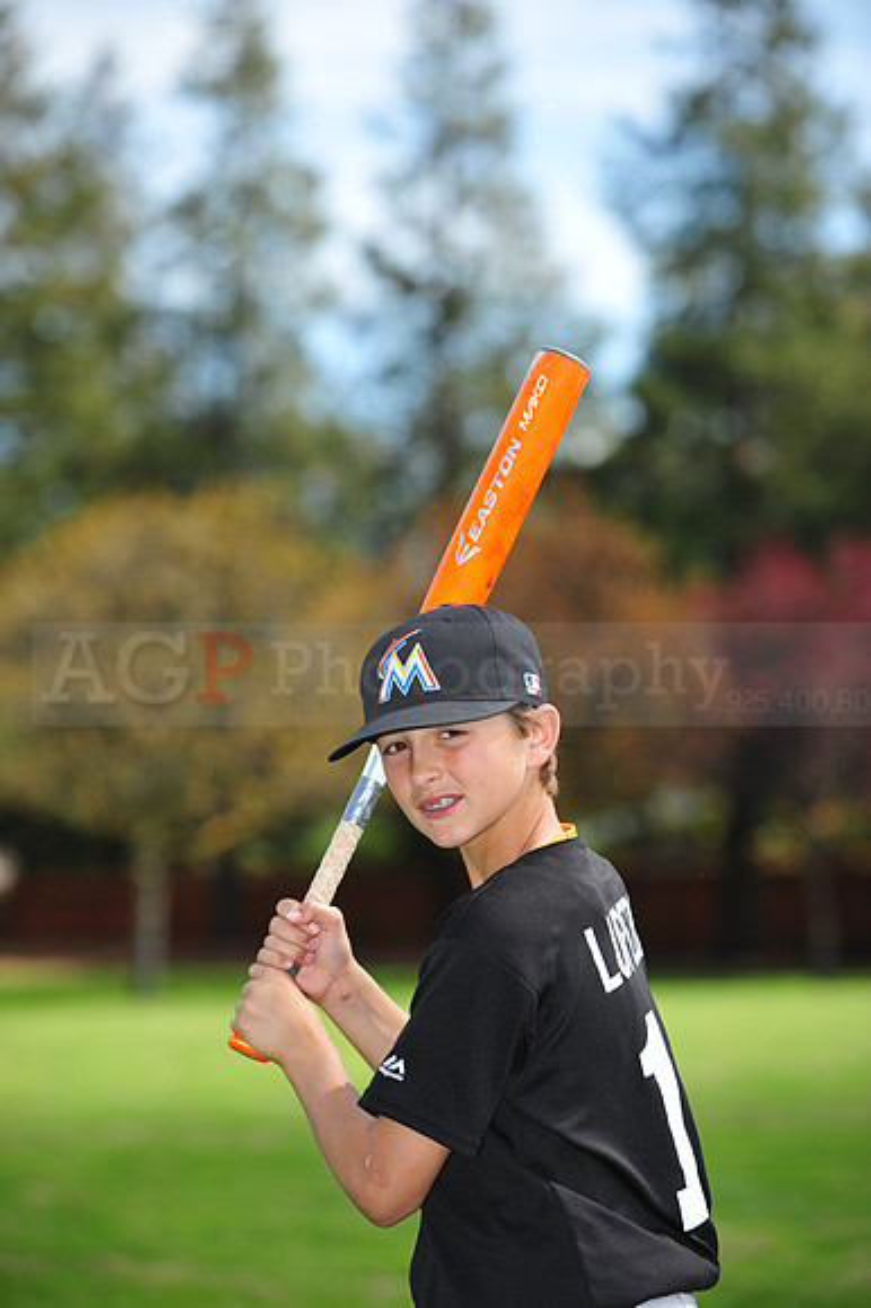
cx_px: 436
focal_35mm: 135
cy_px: 654
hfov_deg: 10.1
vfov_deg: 15.2
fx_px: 4905
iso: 250
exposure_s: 1/1000
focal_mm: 135
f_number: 4.5
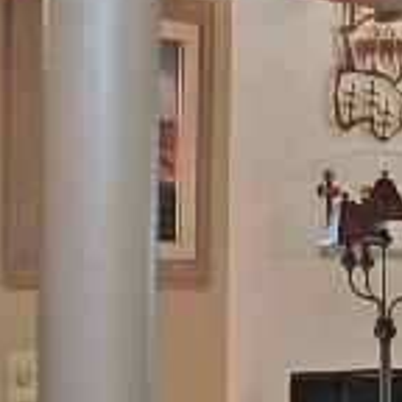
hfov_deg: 12.1
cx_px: 642
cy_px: 299
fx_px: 1787
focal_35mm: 136
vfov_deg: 12.8
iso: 640
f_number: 6.3
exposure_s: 1/30
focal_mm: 18
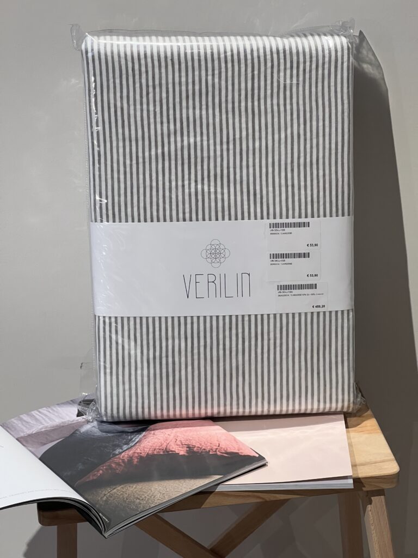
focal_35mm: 77
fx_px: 1240
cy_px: 279
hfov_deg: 19.1
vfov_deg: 25.3
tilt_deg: -23.6
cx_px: 209
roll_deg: +3.7
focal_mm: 9
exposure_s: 1/100
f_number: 2.8
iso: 250
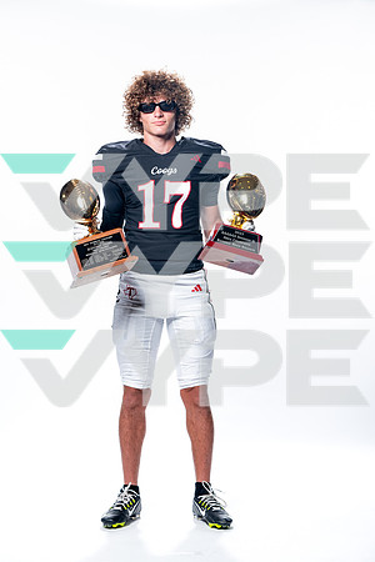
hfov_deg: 15.5
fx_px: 1375
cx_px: 188
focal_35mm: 88
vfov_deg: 23.1
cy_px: 281
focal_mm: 88
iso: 100
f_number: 5.6
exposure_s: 1/250
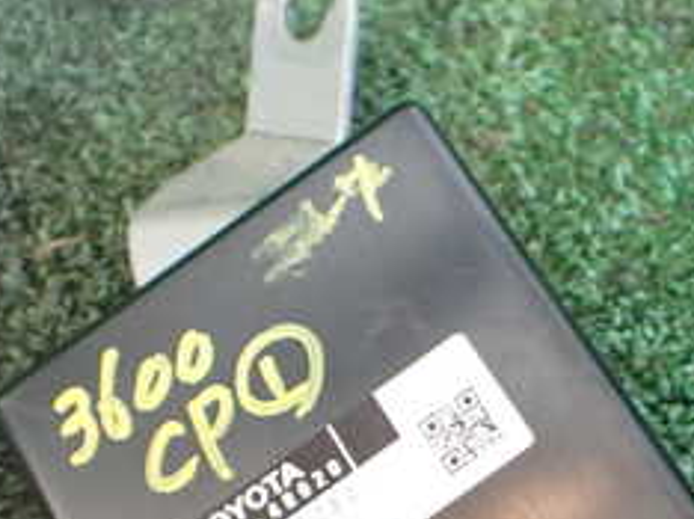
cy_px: 498
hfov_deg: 25.1
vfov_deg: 18.7
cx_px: 513
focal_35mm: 77
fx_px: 1542
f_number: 2.3
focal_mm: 5.4
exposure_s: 1/100
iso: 800
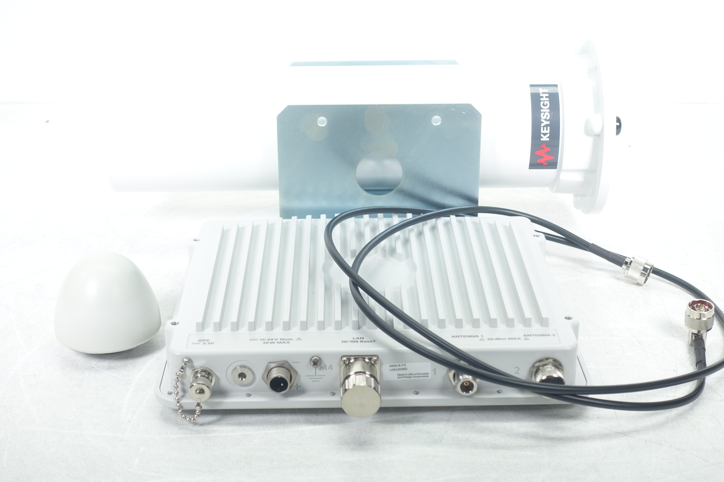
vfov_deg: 22.3
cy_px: 241
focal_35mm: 61
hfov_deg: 32.9
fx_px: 1227
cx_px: 362
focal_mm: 22.38
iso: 125
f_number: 3.5
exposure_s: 1/80
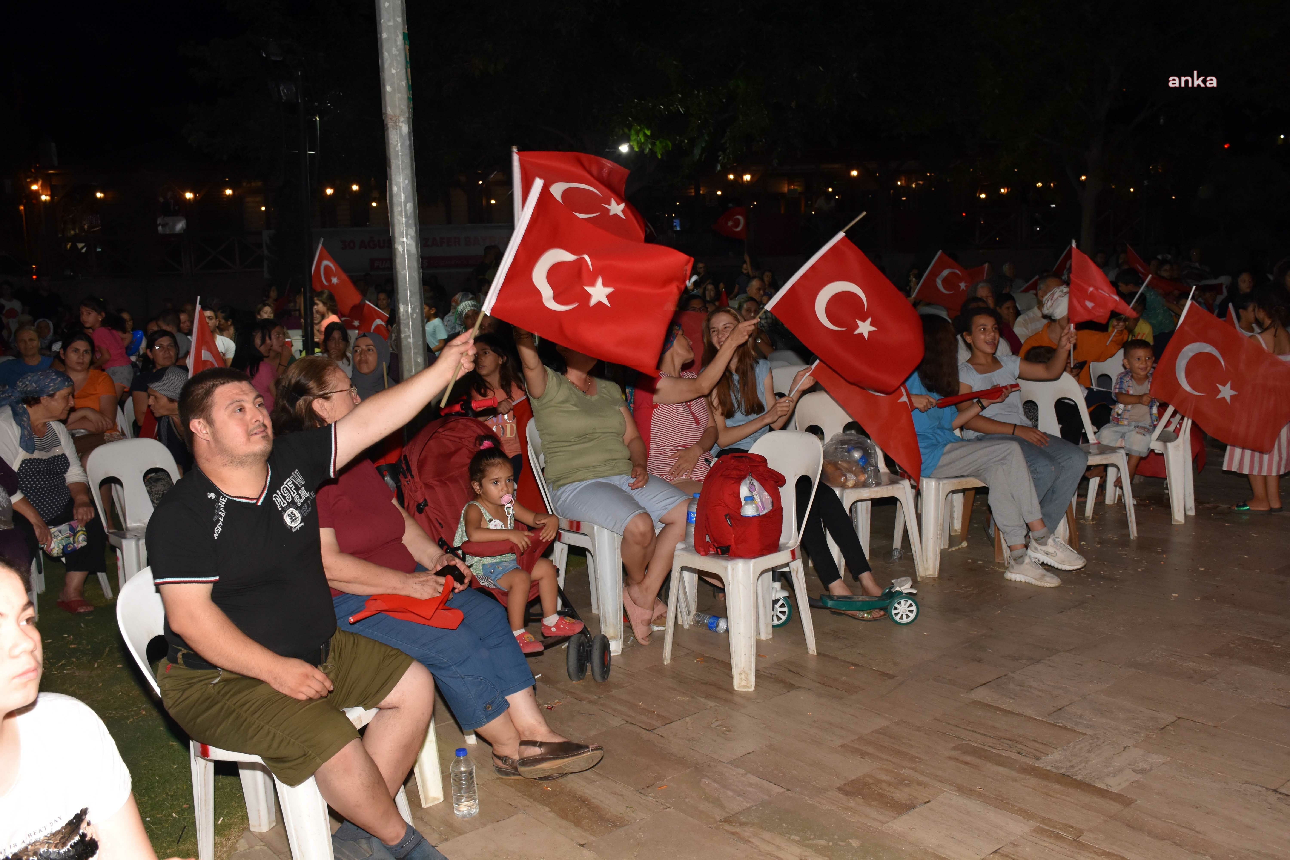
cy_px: 430
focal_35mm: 34
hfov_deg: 55.1
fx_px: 1236
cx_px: 645
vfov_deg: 38.4
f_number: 7.1
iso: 800
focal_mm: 23
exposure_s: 1/60
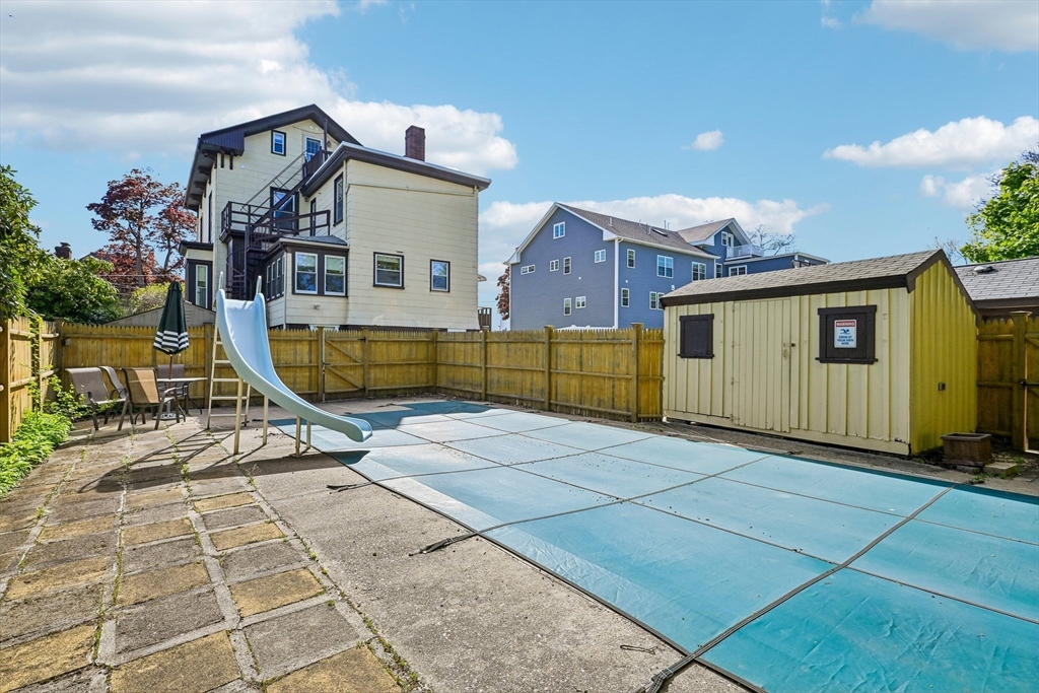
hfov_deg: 93.3
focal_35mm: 17
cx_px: 520
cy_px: 346
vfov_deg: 70.5
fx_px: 491
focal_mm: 17
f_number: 8
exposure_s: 1/1000
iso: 400
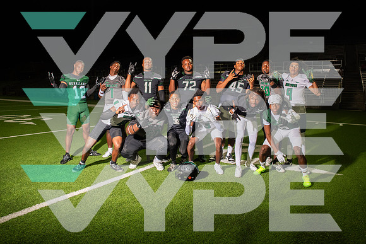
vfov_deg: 53.2
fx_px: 244
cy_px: 122
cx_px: 183
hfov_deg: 73.7
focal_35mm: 24
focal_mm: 24
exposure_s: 1/400
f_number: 7.1
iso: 1000
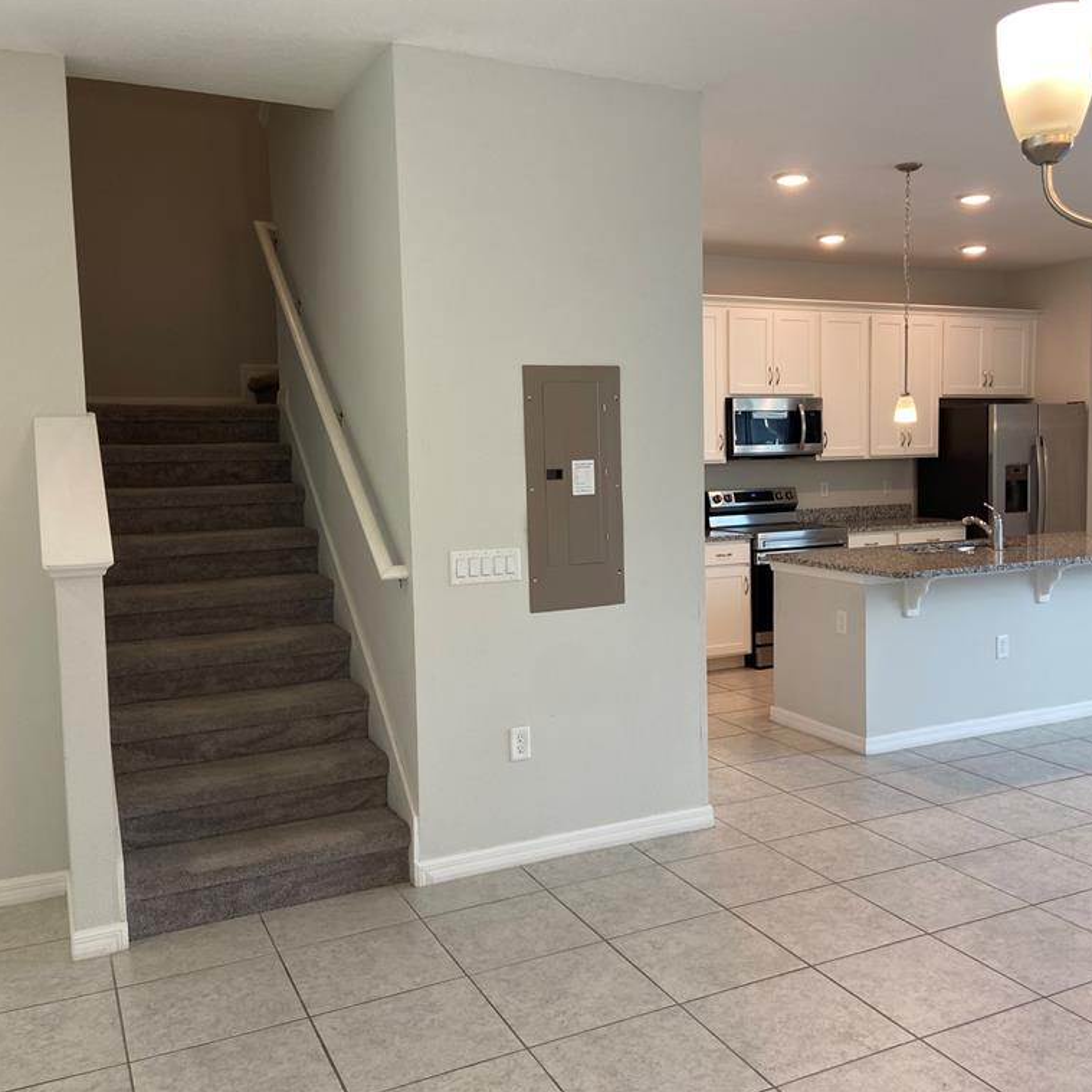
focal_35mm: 31
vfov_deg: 52.5
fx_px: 1106
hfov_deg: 52.4
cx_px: 616
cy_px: 542
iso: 80
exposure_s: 1/120
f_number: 1.8
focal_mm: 4.25
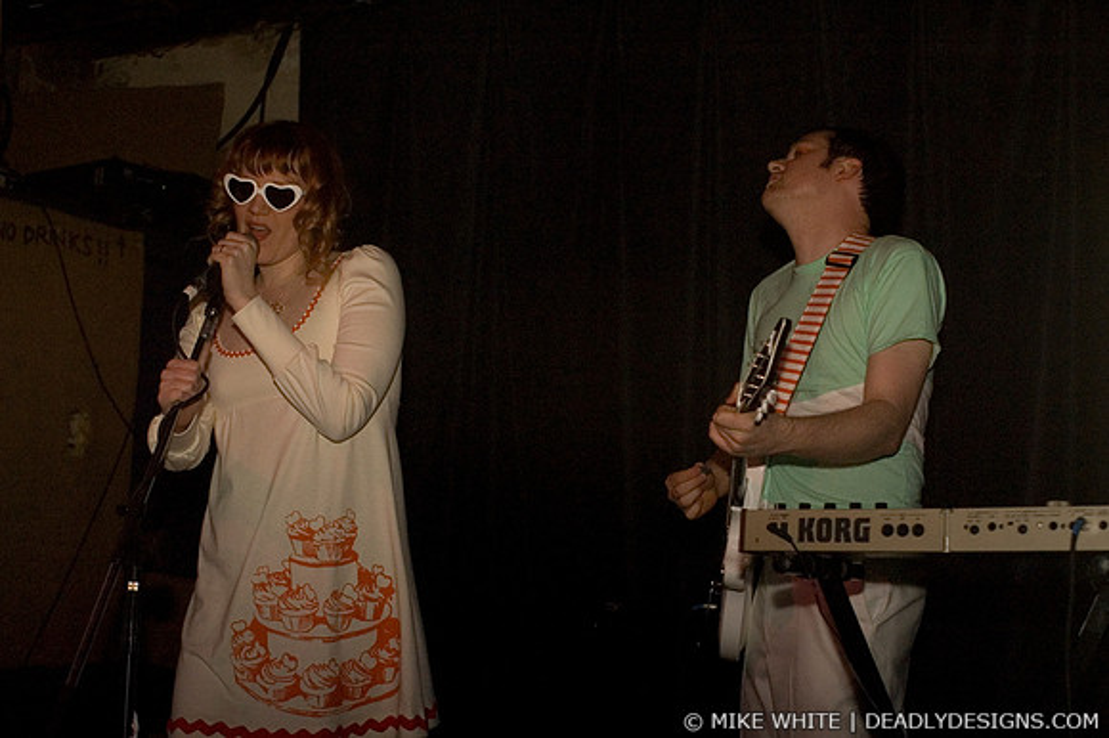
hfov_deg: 37.9
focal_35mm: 52
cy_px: 369
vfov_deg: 25.7
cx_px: 554
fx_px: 1616
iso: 800
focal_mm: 35
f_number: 2.8
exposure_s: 1/160
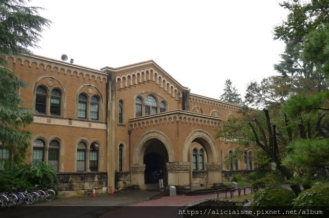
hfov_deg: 52.0
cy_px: 109
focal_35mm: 37
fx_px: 337
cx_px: 164
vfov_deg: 35.8
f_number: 2.8
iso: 80
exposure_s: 1/100
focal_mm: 7.9
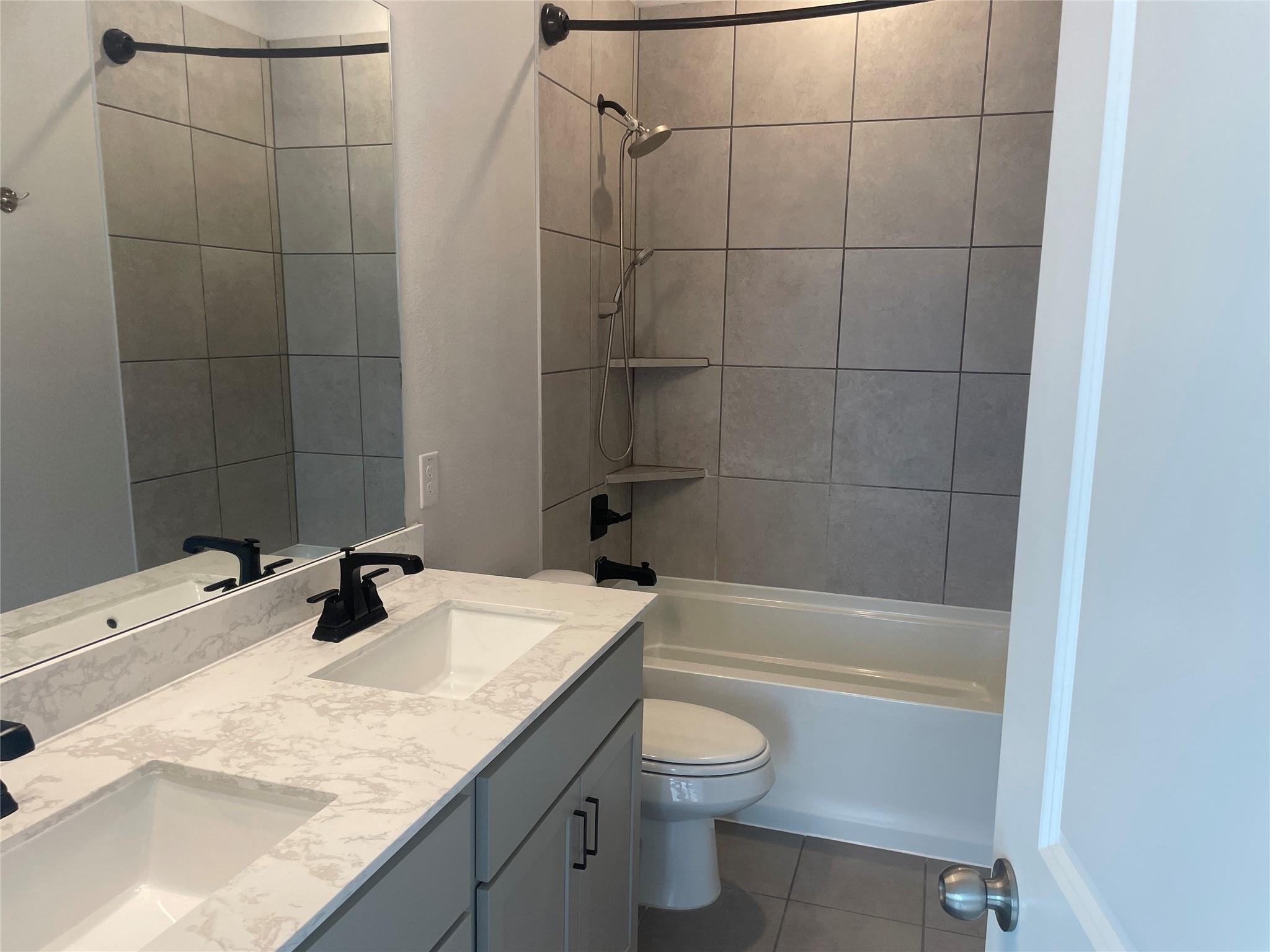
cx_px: 635
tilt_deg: -7.5
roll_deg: +0.9
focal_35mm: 26
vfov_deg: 53.1
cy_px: 476
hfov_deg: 67.3
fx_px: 954
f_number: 1.6
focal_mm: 4.2
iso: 64
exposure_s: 1/120
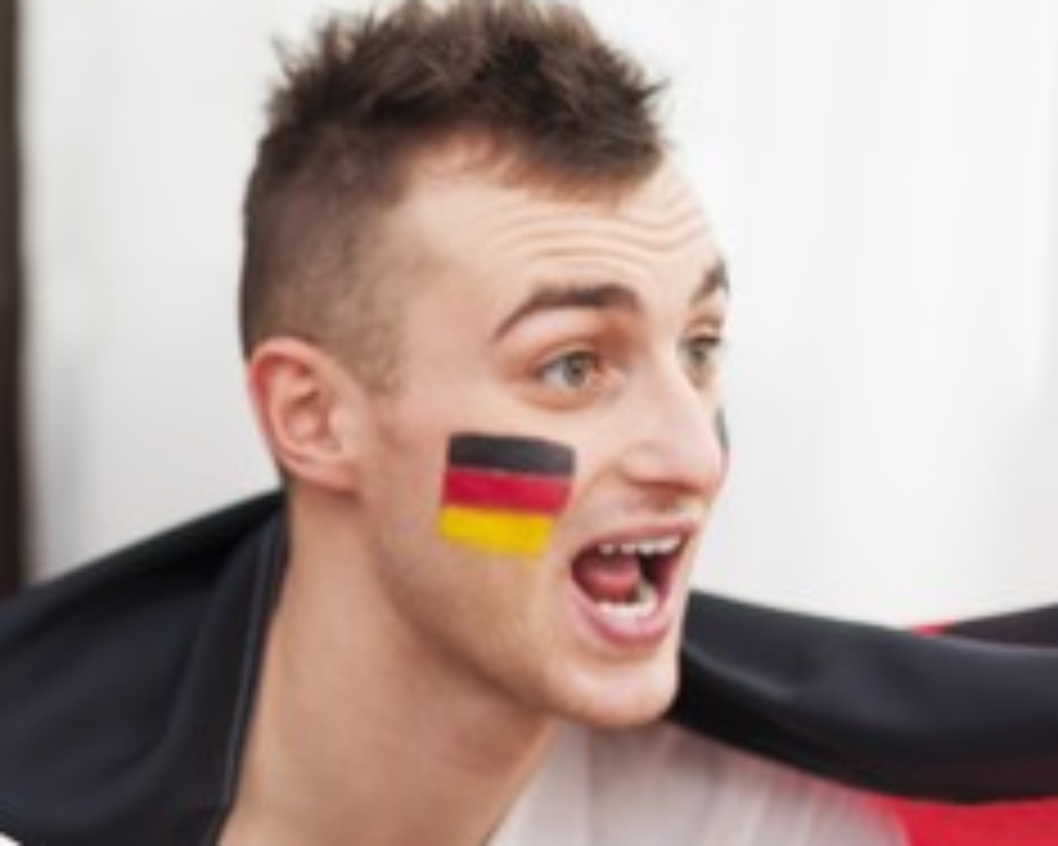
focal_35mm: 140
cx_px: -351
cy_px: 623
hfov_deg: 13.2
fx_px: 4384
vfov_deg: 11.0
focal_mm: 50
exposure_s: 1/80
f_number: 2.2
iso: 100
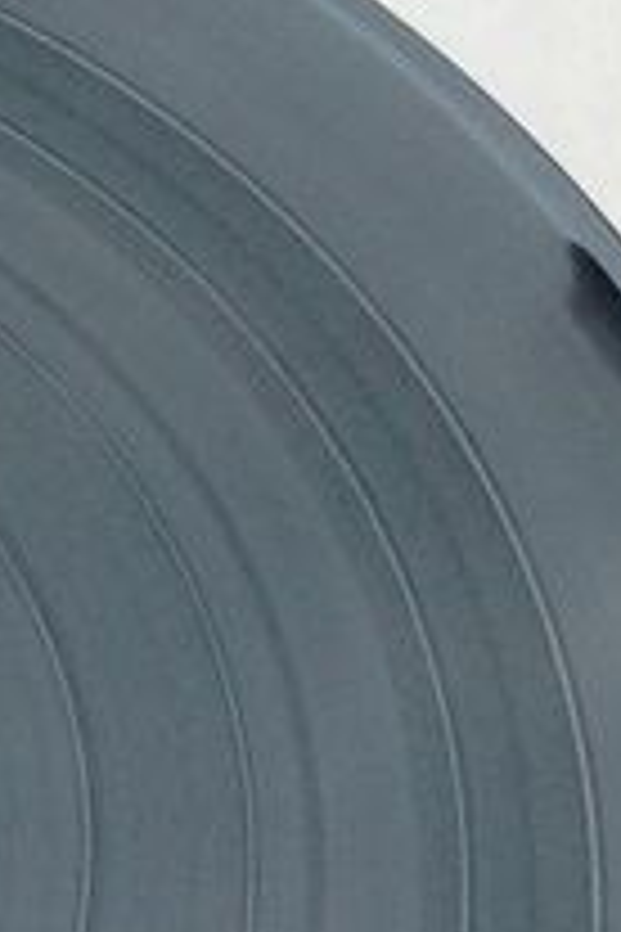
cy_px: 1209
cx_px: -598
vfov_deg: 11.4
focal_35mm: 176
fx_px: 4554
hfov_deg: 7.5
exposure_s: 1/120
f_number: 2.4
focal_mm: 4.28
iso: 80
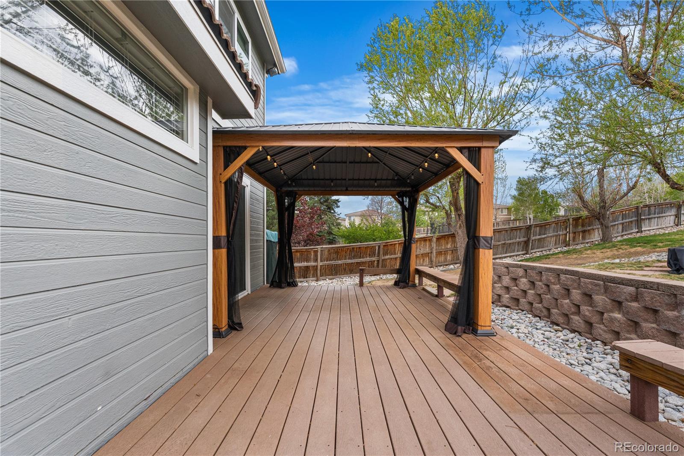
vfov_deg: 73.7
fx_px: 304
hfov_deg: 96.7
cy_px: 228
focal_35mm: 16
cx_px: 342
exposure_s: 1/500
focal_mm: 16
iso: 500
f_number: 8
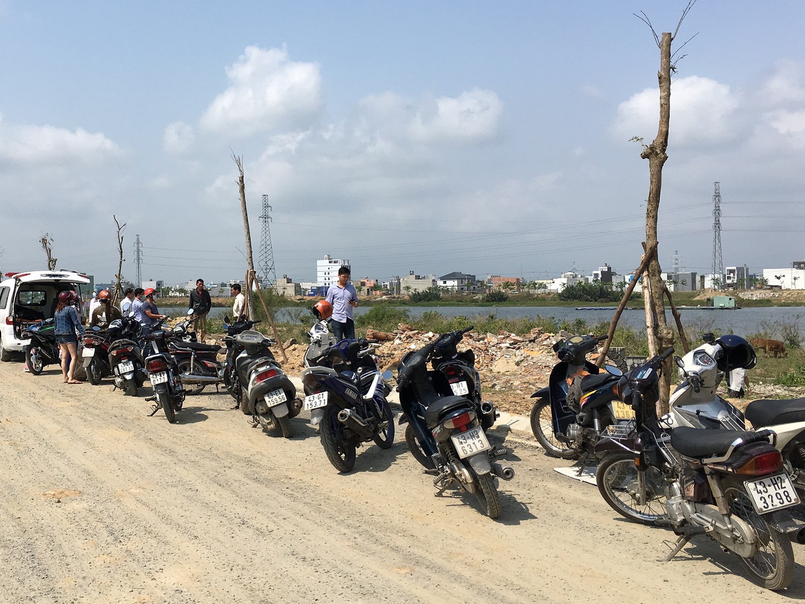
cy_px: 293
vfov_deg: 36.0
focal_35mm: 40
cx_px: 284
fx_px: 930
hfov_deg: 46.2
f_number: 2.2
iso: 25
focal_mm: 4.15
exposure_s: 1/2481
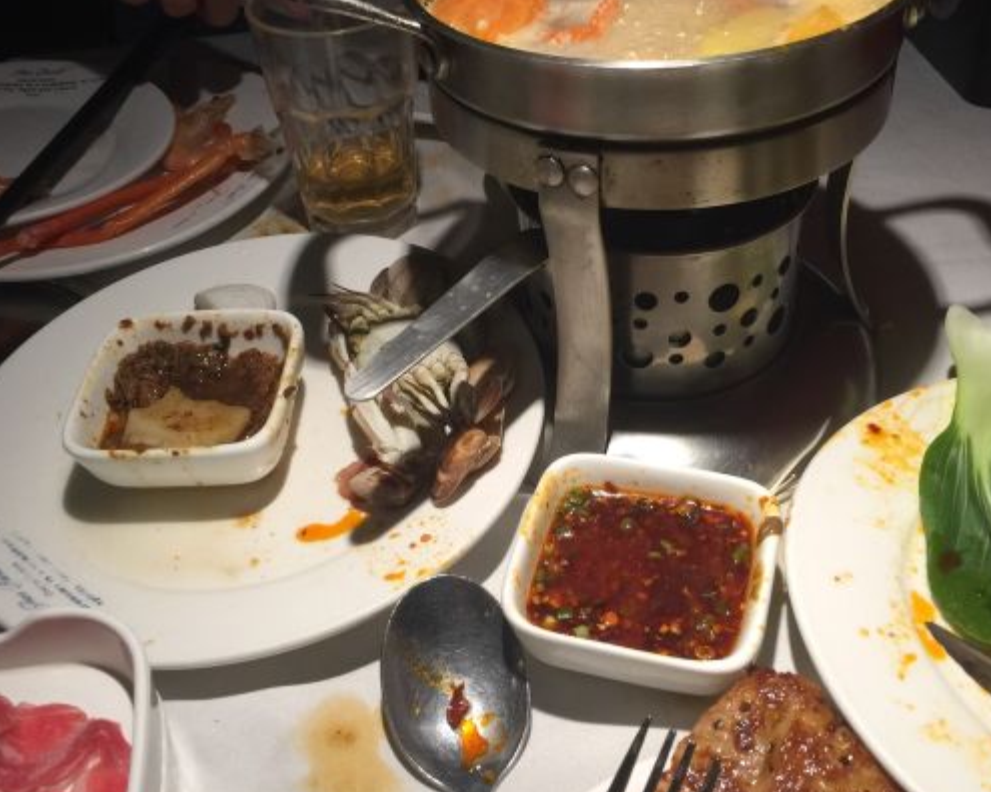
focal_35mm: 40
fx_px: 1173
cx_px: 481
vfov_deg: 37.2
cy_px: 332
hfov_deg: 45.8
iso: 40
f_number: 2.2
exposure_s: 1/33
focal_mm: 4.15
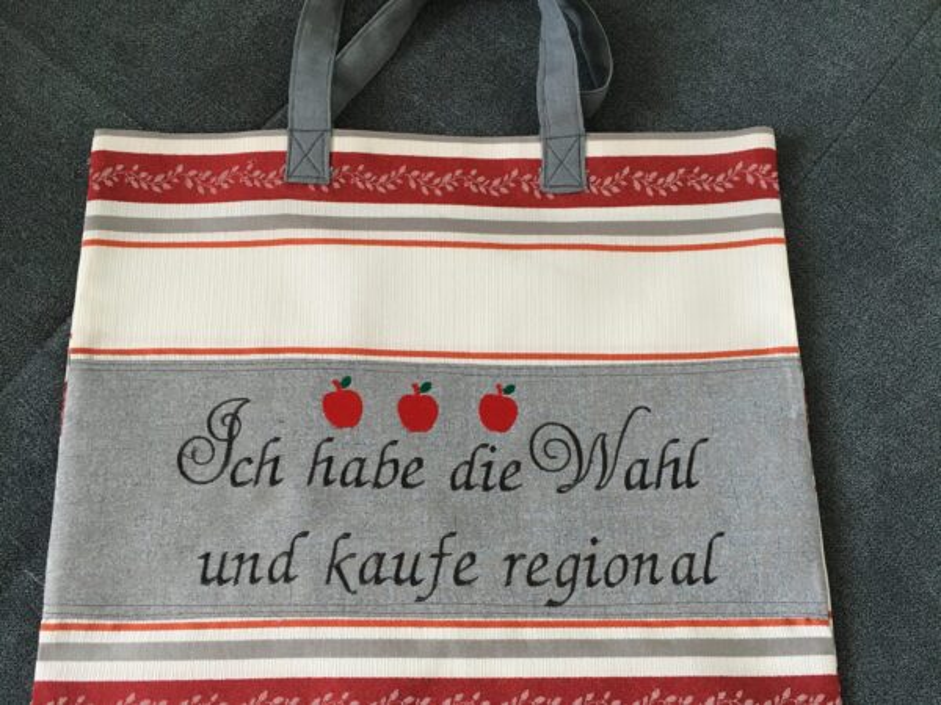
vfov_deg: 48.2
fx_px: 788
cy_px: 352
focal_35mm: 29
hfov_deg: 61.7
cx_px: 470
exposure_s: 1/33
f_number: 2.2
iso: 100
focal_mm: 4.15
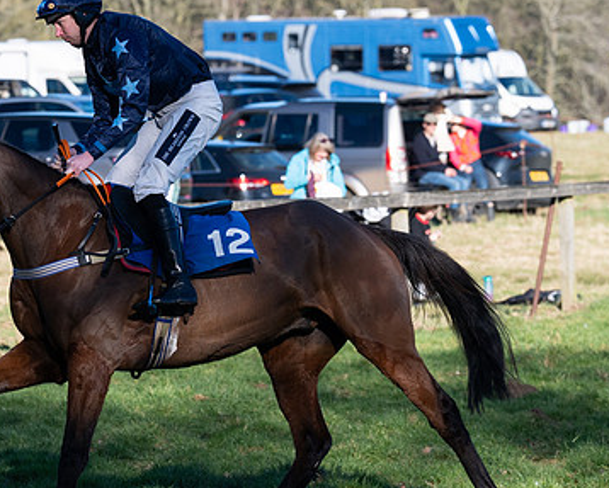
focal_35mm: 364
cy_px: 331
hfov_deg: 5.3
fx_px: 6566
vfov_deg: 4.3
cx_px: 175
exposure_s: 1/1250
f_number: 5
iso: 200
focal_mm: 135
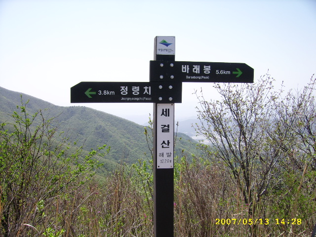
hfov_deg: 52.6
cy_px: 118
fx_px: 320
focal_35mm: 35
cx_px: 158
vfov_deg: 40.7
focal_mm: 5.95
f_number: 5.8
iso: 50
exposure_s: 1/229
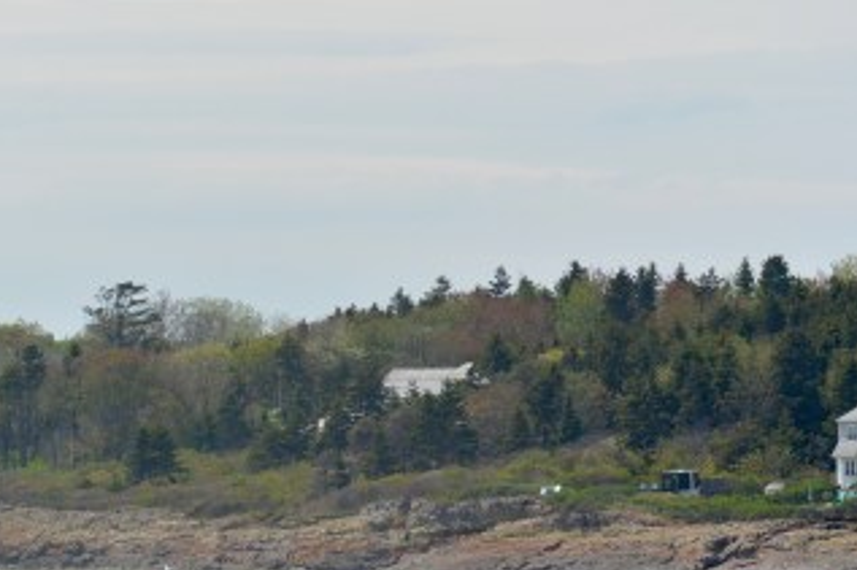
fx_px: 10849
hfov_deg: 4.5
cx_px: 420
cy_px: 259
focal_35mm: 456
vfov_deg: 3.0
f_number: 5.6
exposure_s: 1/1250
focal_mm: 110
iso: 180
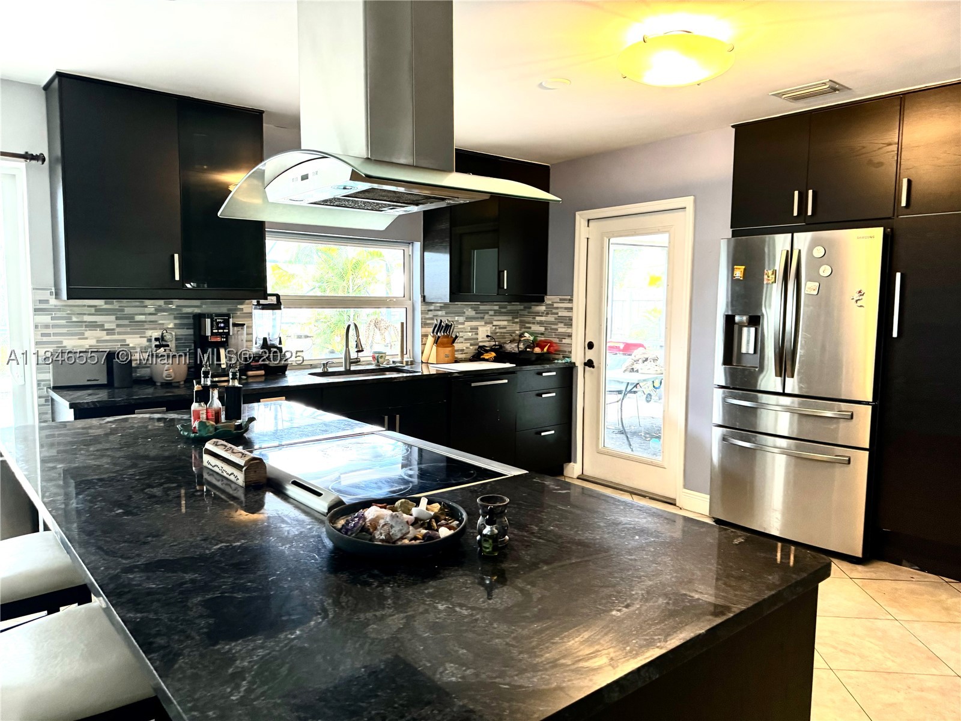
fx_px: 666
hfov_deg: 71.6
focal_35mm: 24
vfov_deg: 56.8
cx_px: 480
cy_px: 360
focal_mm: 6.76
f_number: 1.78
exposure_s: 1/60
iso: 400
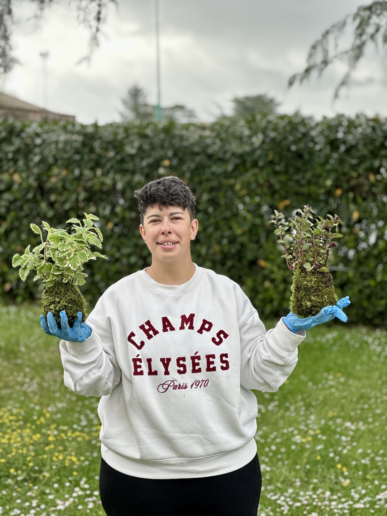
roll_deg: -0.6
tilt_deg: -2.5
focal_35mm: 77
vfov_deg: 25.3
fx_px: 1148
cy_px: 258
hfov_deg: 19.1
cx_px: 194
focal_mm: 9
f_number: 2.8
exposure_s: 1/121
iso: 40
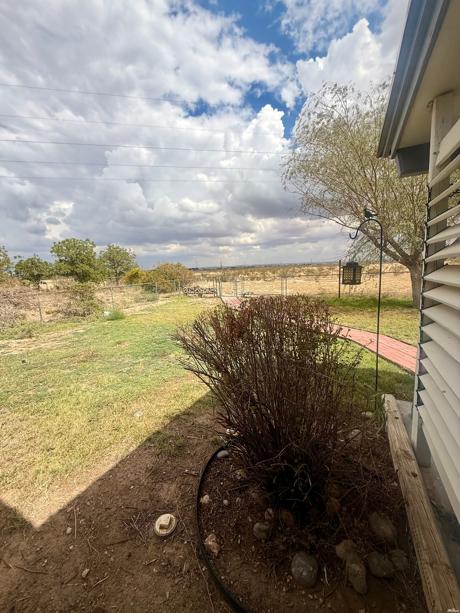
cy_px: 306
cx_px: 230
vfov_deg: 102.1
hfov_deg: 85.7
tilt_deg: -8.7
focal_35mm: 14
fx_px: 248
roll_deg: +2.7
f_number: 2.2
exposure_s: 1/3125
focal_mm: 2.22
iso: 50
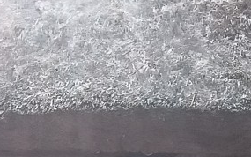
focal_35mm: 61
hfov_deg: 30.8
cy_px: 291
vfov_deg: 17.1
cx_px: 256
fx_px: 417
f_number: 2.2
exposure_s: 1/355
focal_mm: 1.66
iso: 50
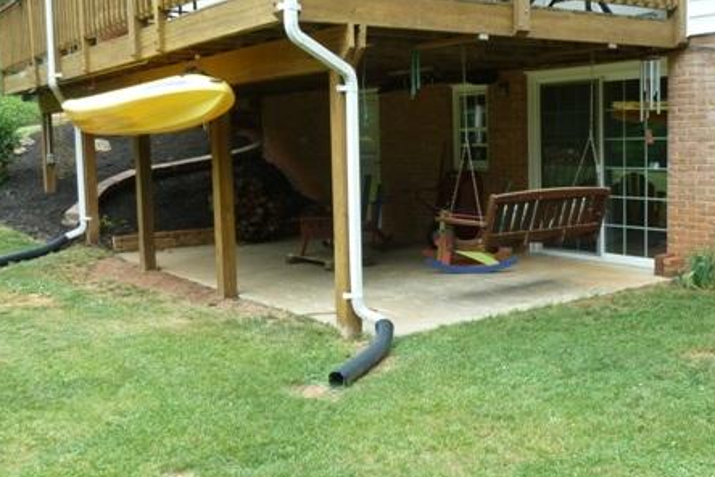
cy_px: 218
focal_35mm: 42
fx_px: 834
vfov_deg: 31.9
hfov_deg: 46.4
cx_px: 356
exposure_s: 1/30
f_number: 3.6
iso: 80
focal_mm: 6.5
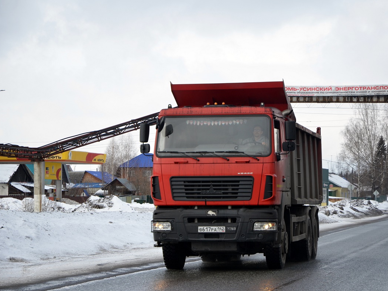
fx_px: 1289
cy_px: 146
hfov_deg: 17.1
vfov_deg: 12.9
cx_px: 216
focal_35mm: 115
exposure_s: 1/1600
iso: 400
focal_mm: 70
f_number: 6.3
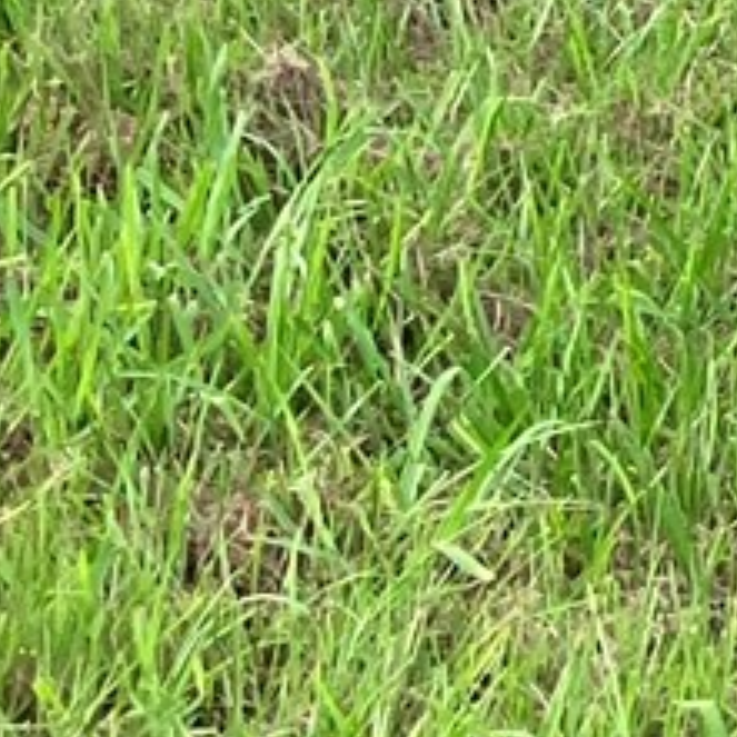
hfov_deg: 7.0
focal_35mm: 229
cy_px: -1181
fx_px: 5516
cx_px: 2001
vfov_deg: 7.1
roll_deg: -0.9
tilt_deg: -3.4
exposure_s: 1/392
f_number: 1.8
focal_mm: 3.99
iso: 32
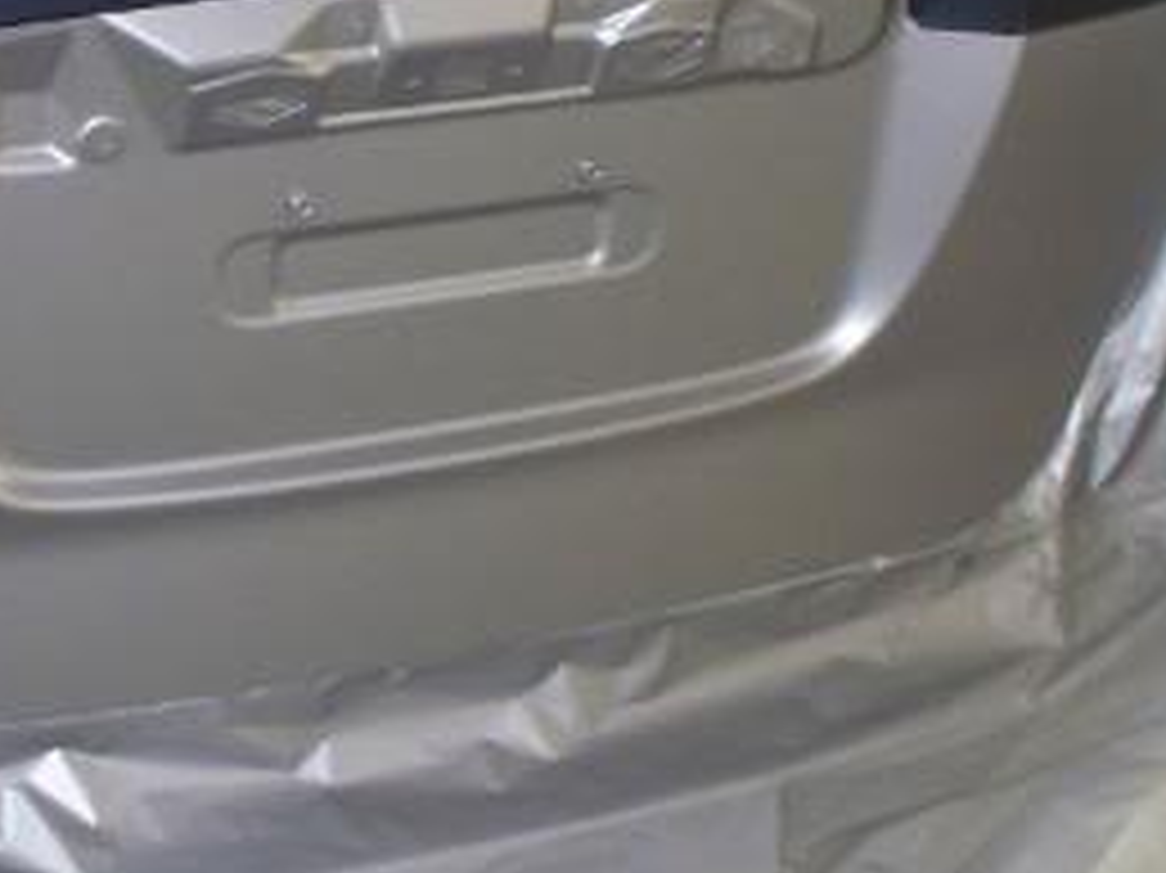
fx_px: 2996
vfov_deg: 16.5
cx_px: 342
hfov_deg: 21.9
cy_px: 194
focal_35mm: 89
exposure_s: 1/60
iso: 200
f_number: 2.8
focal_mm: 7.54
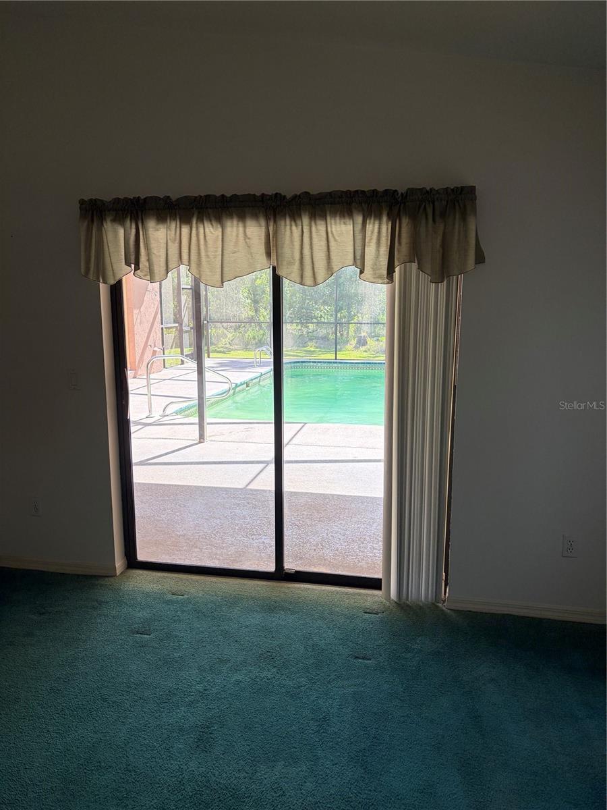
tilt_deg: -12.4
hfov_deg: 53.1
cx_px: 304
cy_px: 405
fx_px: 608
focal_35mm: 26
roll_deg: -0.4
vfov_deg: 67.3
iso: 100
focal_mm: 5.96
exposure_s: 1/225
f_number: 1.6
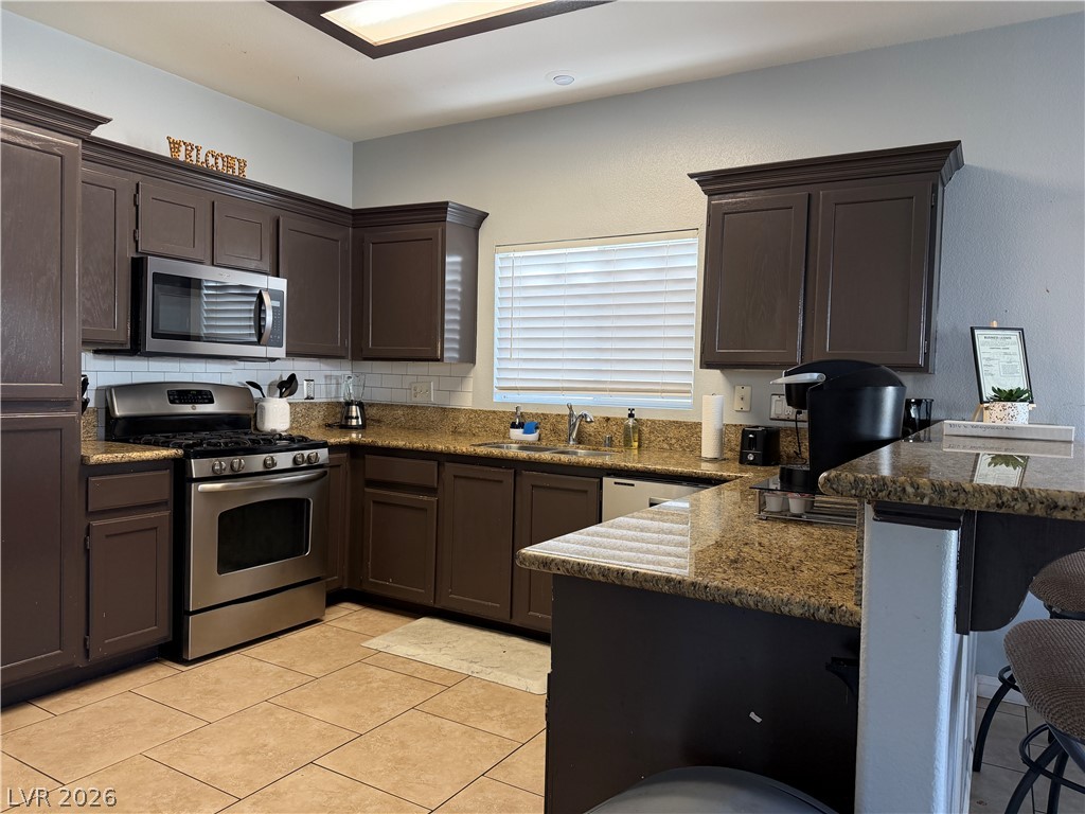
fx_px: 752
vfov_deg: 56.8
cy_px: 407
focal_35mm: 24
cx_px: 542
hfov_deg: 71.6
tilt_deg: -2.3
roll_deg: -1.3
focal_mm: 6.76
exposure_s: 1/60
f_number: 1.78
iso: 200
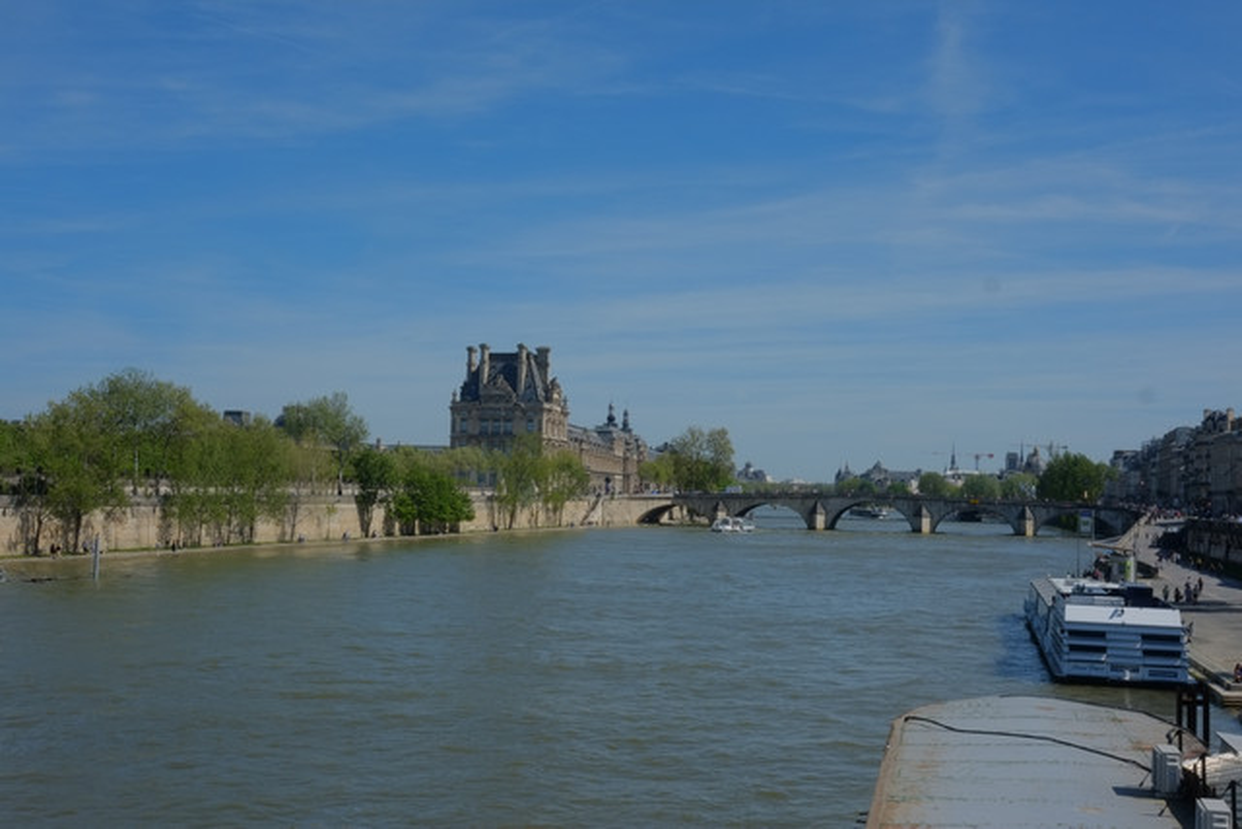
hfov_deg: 47.4
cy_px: 414
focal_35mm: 41
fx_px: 1415
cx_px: 621
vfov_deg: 32.6
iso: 200
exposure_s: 1/400
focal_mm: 27
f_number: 13
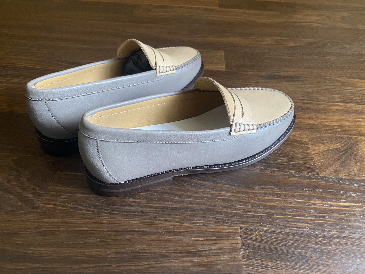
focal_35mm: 26
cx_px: 182
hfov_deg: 67.3
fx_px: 274
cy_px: 137
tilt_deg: -46.3
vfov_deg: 53.1
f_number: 1.8
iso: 200
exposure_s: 1/50
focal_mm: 4.25
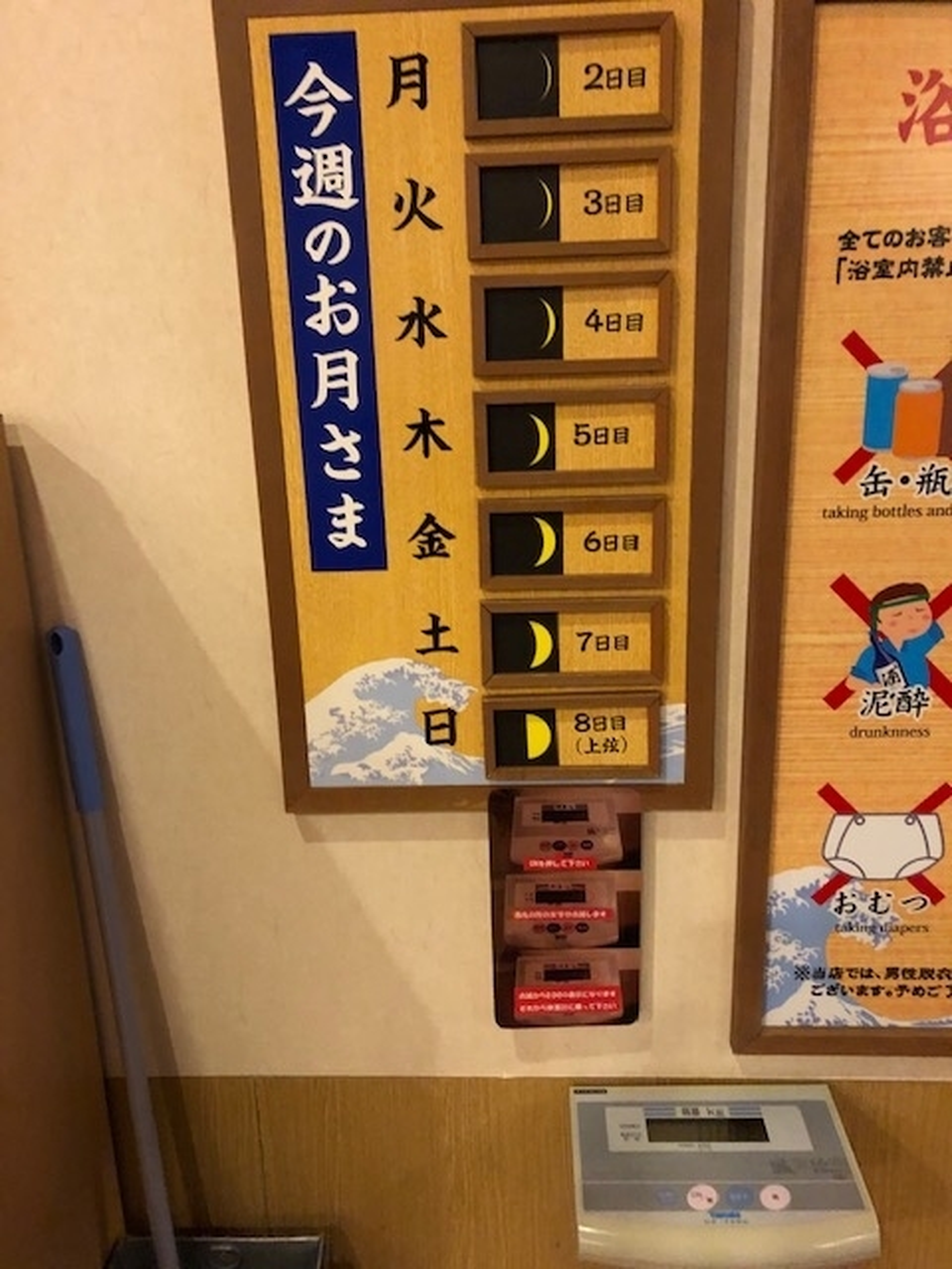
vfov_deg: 63.4
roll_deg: +0.6
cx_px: 476
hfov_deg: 49.7
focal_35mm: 28
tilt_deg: -17.6
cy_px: 634
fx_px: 1027
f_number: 1.8
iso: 80
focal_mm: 3.99
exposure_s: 1/5
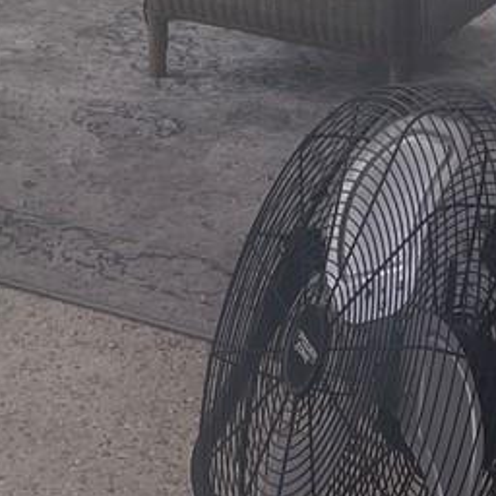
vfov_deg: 11.5
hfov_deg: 12.3
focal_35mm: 138
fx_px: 2237
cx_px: -108
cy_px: -471
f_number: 1.6
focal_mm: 5.1
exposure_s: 1/256
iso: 32
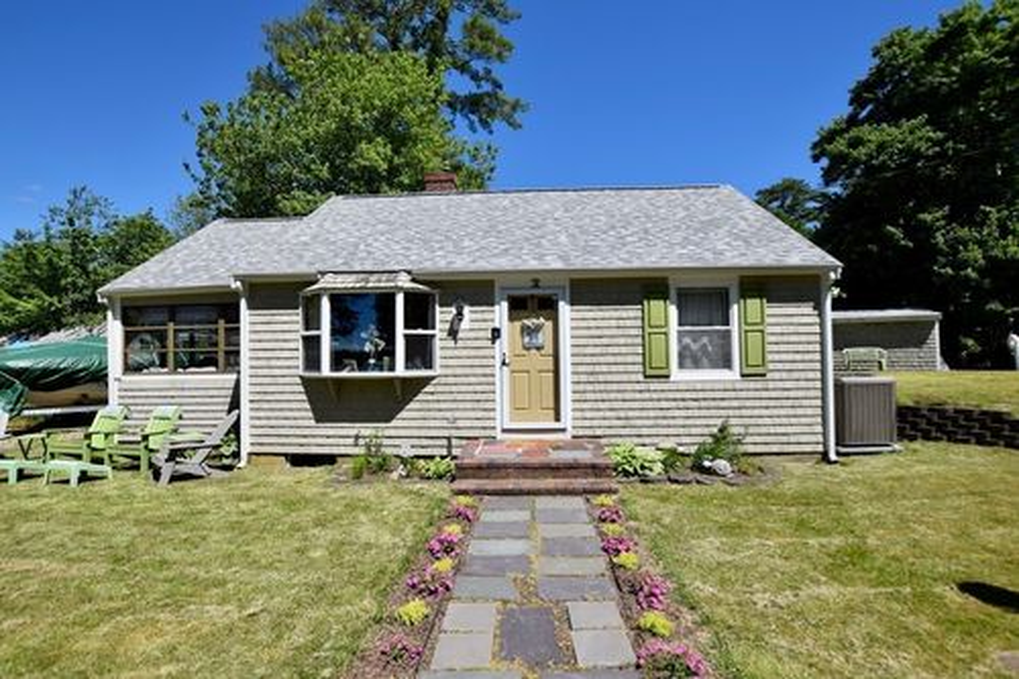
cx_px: 510
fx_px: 424
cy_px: 340
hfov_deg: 100.4
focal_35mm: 15
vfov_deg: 77.3
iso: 200
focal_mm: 10
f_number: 11
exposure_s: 1/500
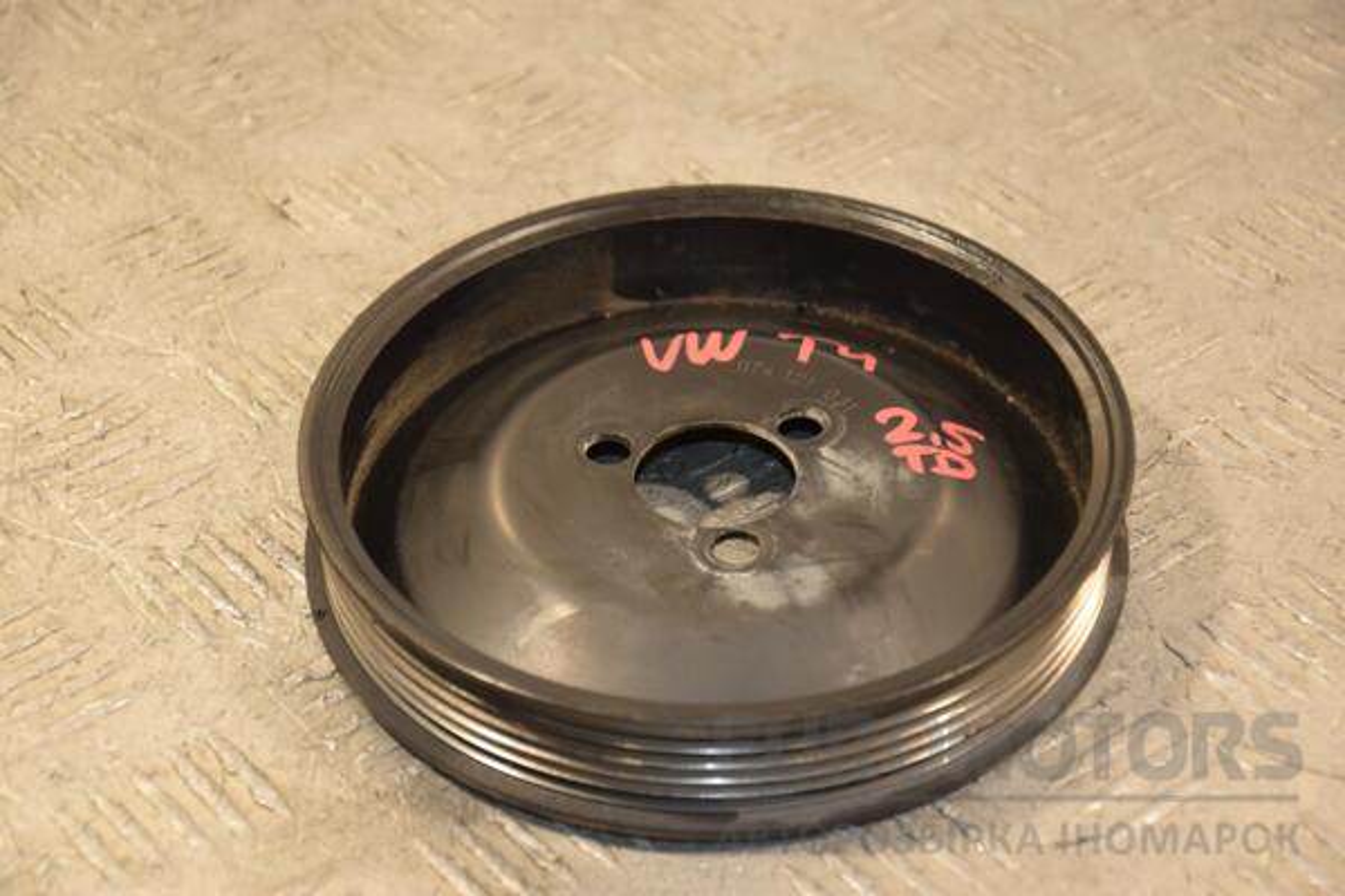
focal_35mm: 112
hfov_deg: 18.2
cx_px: 672
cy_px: 448
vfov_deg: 12.2
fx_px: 4203
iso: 800
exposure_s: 1/100
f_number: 5.3
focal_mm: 75
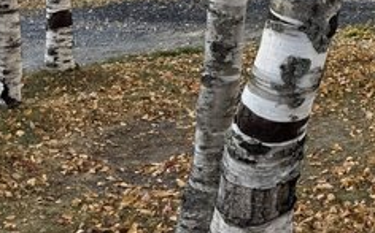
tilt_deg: -4.7
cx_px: 504
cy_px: -68
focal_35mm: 69
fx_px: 705
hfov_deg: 25.2
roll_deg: +2.4
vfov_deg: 17.7
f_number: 1.78
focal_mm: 6.76
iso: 80
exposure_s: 1/664
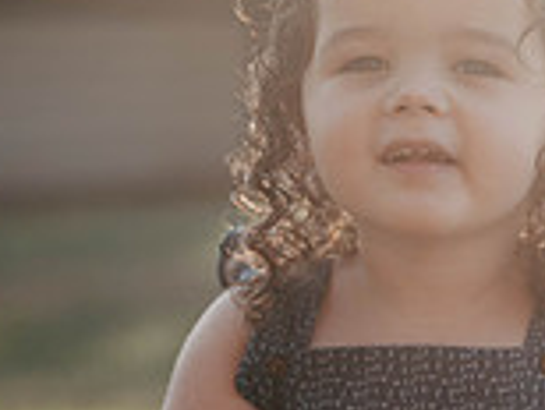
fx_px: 2318
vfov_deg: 10.1
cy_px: 205
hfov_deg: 12.5
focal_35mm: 147
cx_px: 912
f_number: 1.6
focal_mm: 35
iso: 64
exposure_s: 1/1250
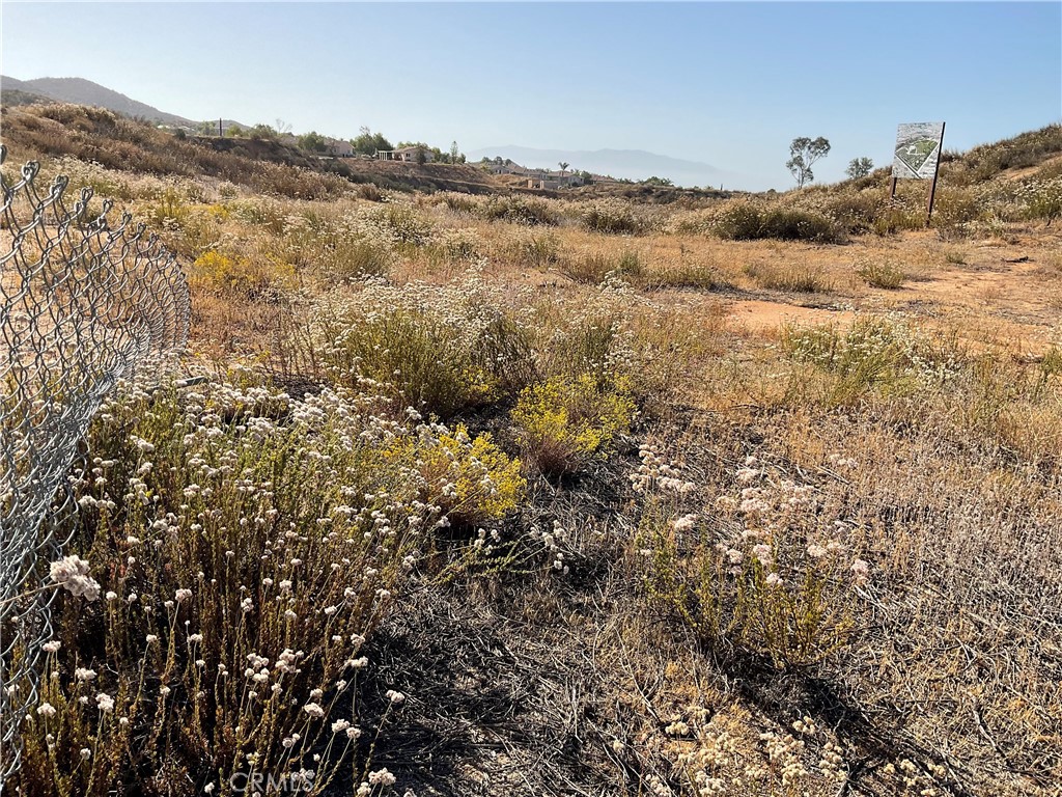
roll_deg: -4.4
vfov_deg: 48.2
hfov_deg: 61.7
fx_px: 890
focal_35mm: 29
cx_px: 531
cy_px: 398
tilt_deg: -13.7
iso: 16
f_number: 1.8
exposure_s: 1/1730
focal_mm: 3
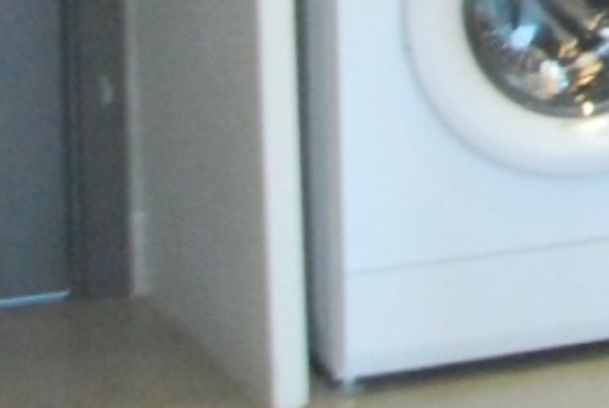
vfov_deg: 6.2
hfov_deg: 8.4
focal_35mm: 211
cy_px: -649
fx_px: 3575
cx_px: 1717
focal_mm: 24
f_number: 4
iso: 1600
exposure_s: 1/80
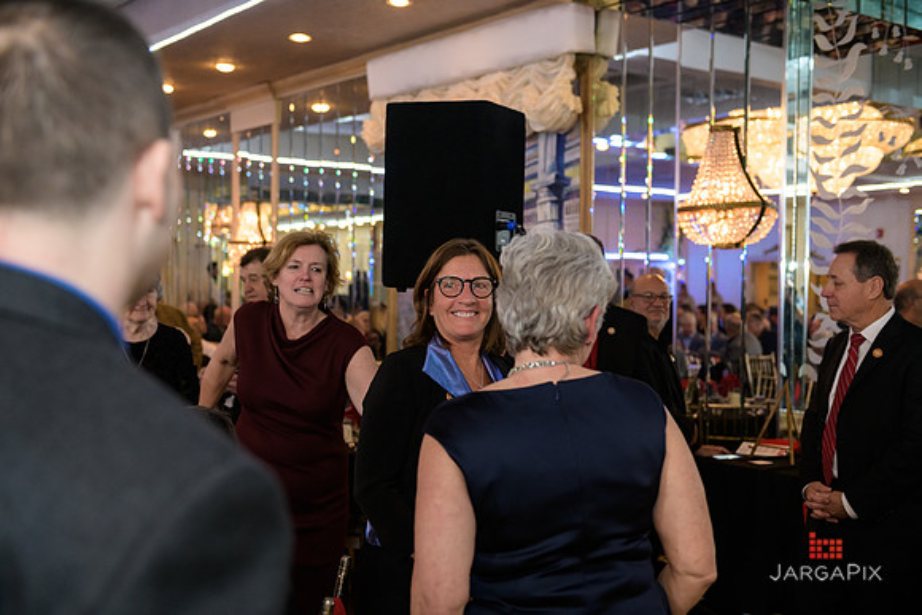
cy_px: 308
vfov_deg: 31.9
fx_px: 1076
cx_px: 461
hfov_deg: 46.4
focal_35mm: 42
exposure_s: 1/125
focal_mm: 42
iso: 1000
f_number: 3.2
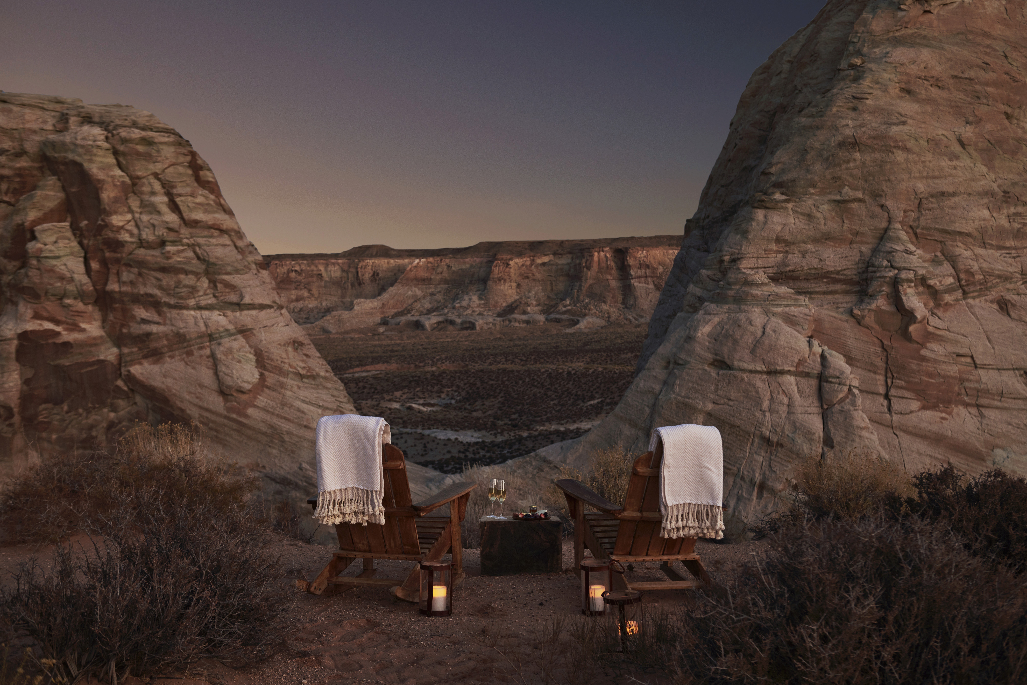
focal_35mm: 44
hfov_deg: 44.5
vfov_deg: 30.5
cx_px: 514
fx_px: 1255
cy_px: 342
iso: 160
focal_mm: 44
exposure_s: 1/15
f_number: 5
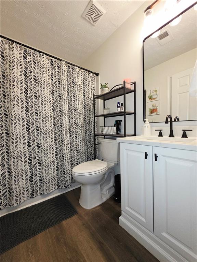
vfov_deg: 106.2
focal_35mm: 13
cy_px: 131
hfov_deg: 89.9
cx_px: 98
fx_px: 99
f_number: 1.9
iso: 100
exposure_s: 1/60.2
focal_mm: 2.2
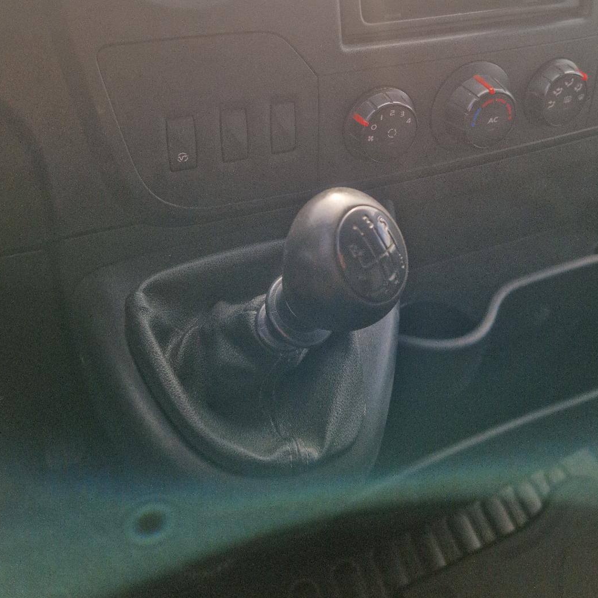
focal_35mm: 35
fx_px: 684
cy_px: 129
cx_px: 355
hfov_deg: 47.0
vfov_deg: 45.1
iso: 50
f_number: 1.8
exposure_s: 1/179
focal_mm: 5.4
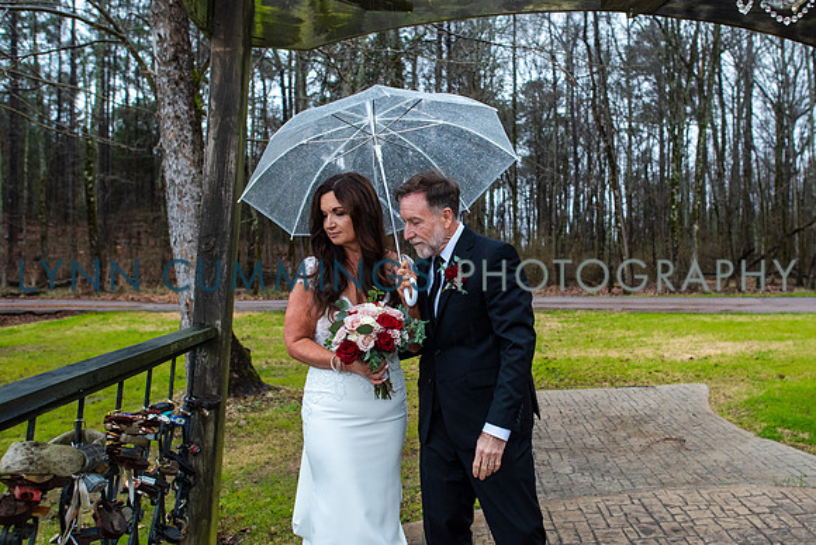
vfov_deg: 40.6
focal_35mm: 32
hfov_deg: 57.7
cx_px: 483
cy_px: 260
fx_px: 735
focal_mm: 24
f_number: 3.2
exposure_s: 1/160
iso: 640
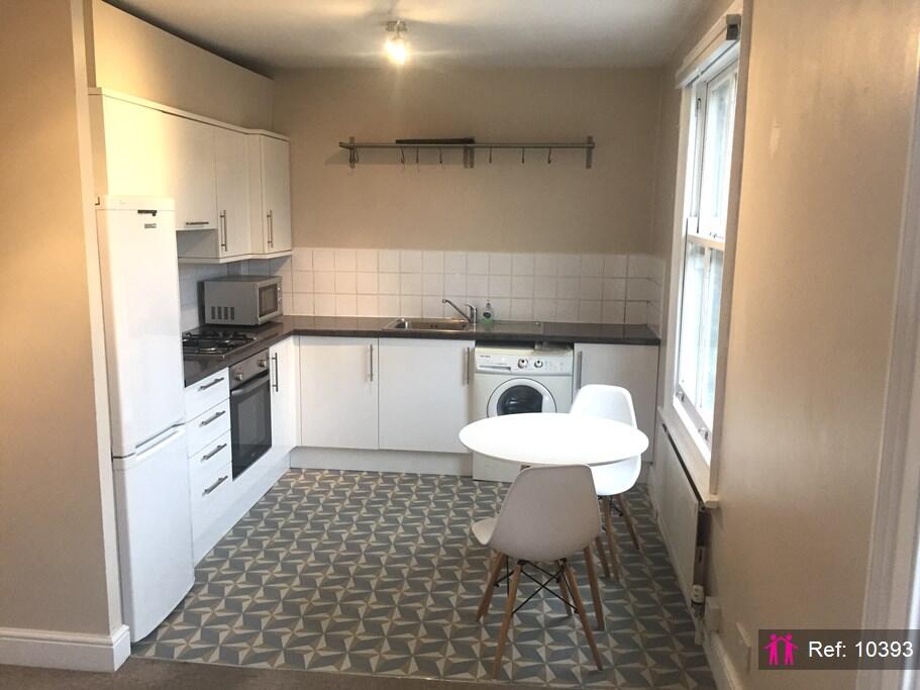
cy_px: 345
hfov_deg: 61.7
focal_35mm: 29
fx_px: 771
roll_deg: -1.0
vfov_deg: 48.2
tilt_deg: -11.3
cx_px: 460
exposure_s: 1/33
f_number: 2.2
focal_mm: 4.15
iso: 80
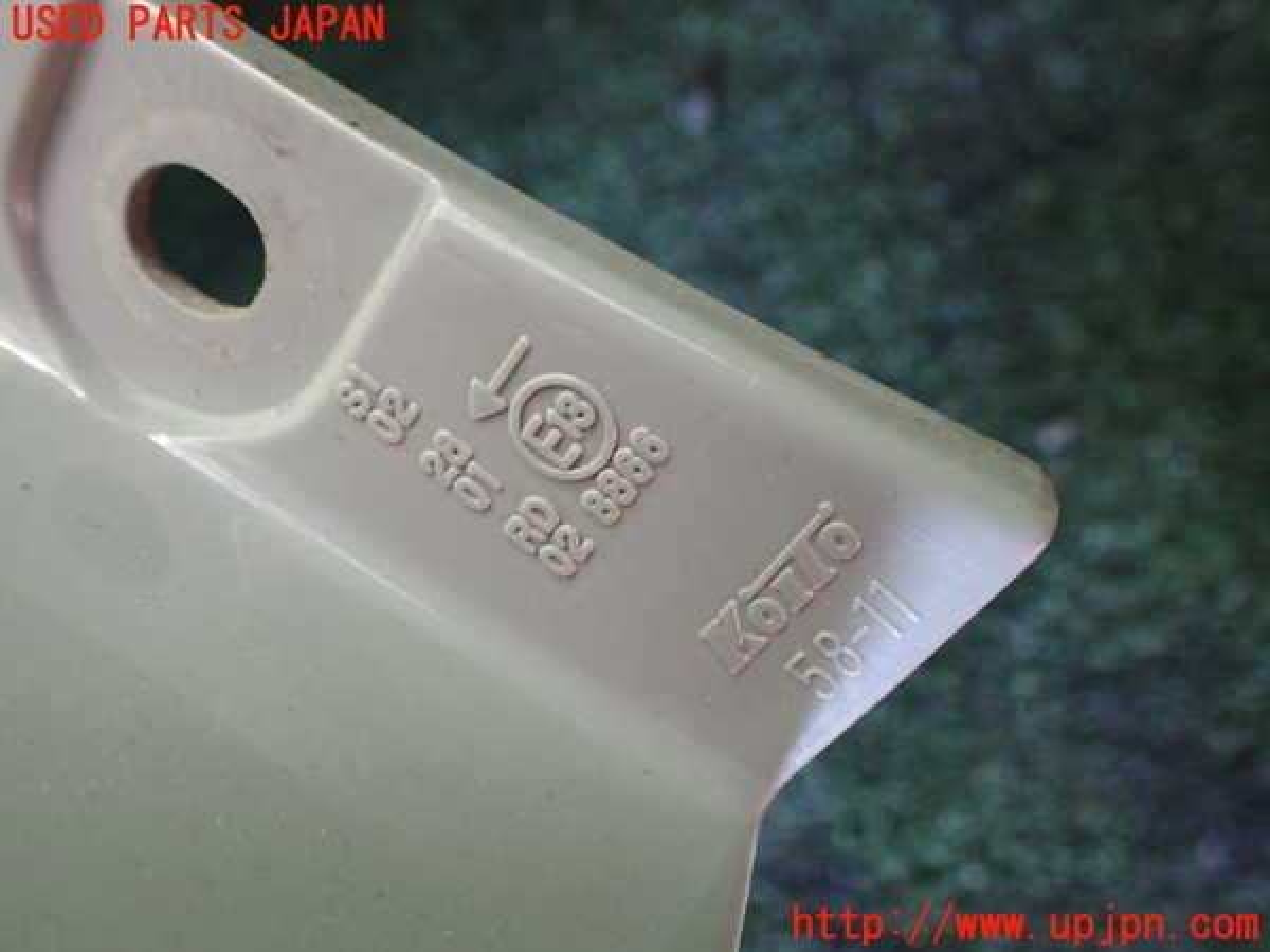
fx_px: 1101
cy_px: 476
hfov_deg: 60.0
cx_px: 635
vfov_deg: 46.8
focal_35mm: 30
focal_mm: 5.4
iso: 800
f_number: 2.3
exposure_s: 1/125
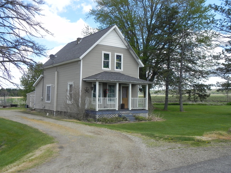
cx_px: 116
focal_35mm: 37
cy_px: 86
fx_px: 247
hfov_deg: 50.1
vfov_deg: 38.7
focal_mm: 6.6
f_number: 6.3
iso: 224
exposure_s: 1/400
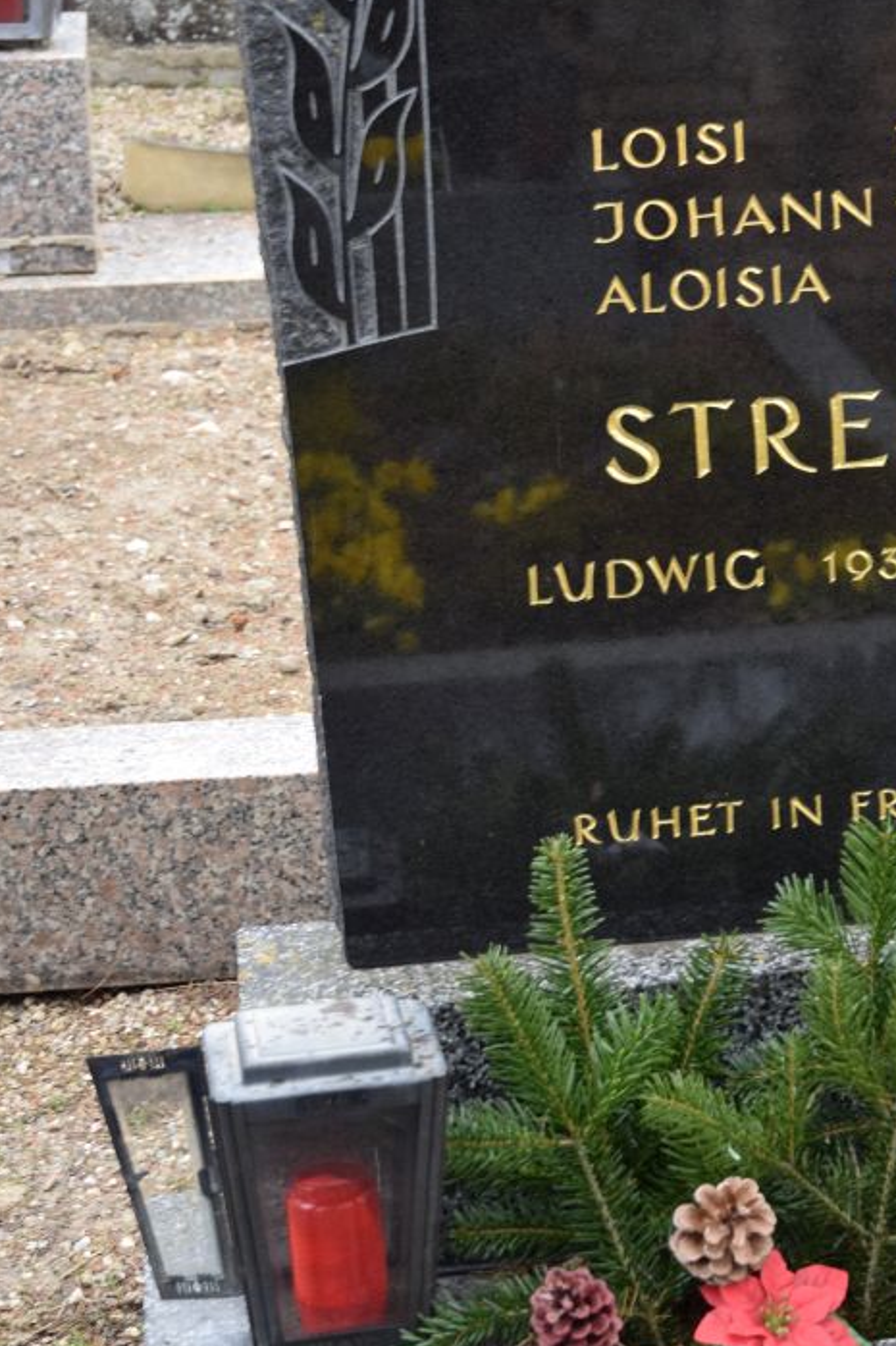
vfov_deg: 20.7
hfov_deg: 13.9
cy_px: 422
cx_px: 732
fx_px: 3660
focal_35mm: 98
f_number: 4.8
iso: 400
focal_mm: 38
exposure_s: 1/80
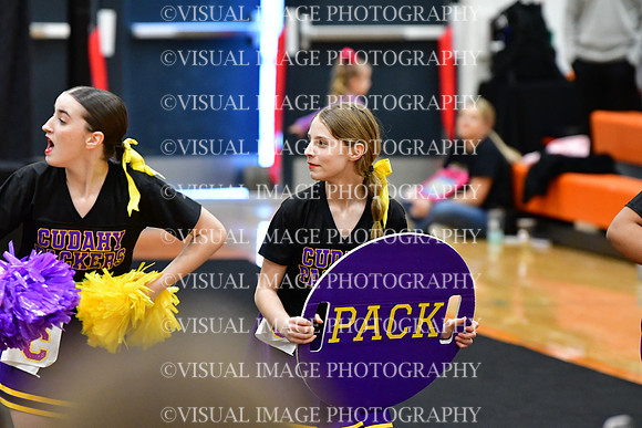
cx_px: 321
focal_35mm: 277
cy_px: 214
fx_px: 4941
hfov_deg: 7.4
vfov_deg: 5.0
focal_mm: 185
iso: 5000
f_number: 3.5
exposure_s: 1/500
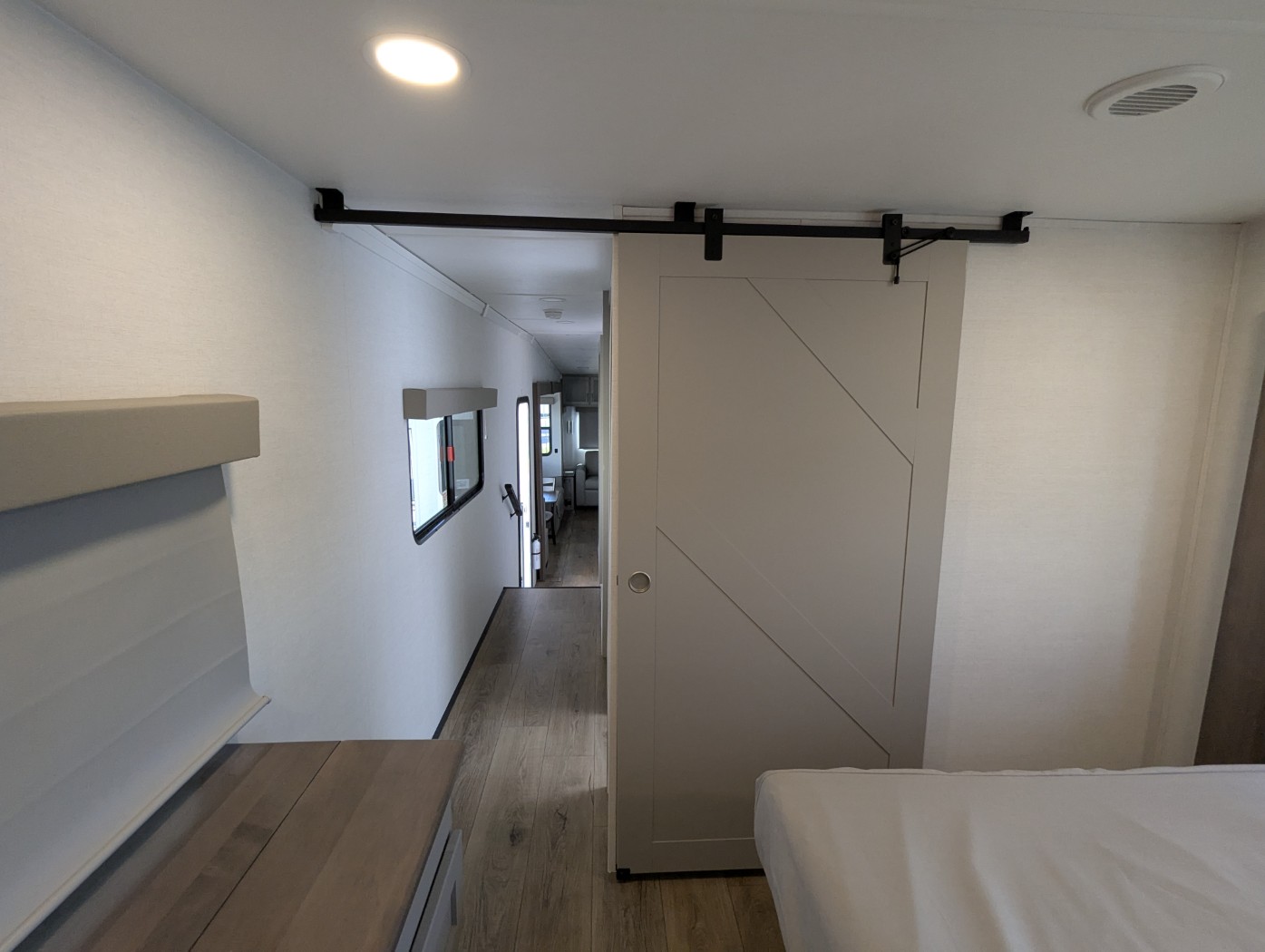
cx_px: 632
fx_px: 585
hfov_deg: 94.4
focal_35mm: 16
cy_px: 476
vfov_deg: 78.2
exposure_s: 1/135
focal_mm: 2.35
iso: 202
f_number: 2.2
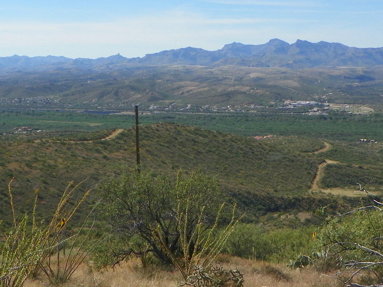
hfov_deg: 28.9
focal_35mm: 67
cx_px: 218
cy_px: 144
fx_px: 741
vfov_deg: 21.9
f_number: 5.6
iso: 64
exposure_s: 1/400
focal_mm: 5.7
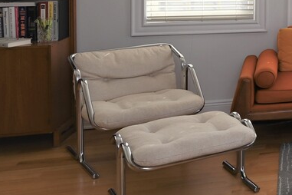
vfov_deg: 18.5
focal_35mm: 70
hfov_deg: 20.2
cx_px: 531
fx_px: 569
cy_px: -36
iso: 180
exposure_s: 1/125
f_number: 5.6
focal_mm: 16.5
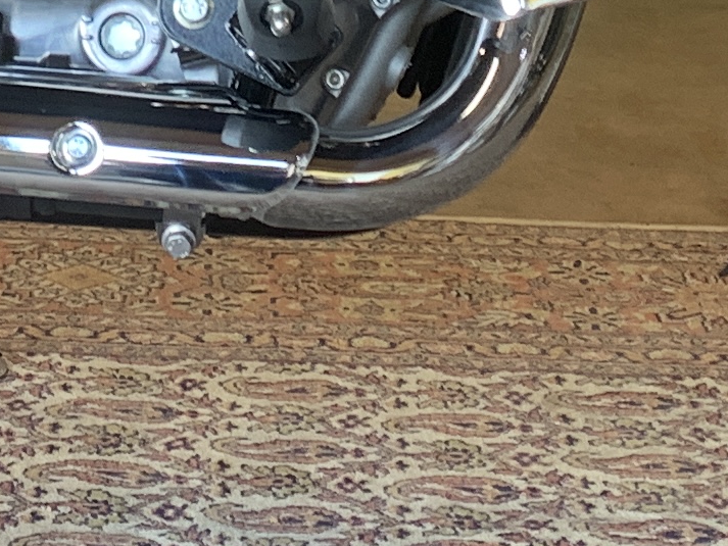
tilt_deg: -3.6
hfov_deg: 13.3
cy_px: -547
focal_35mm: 147
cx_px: 42
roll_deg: -0.9
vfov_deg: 9.4
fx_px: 3092
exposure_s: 1/50
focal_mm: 4.25
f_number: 1.8
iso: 80
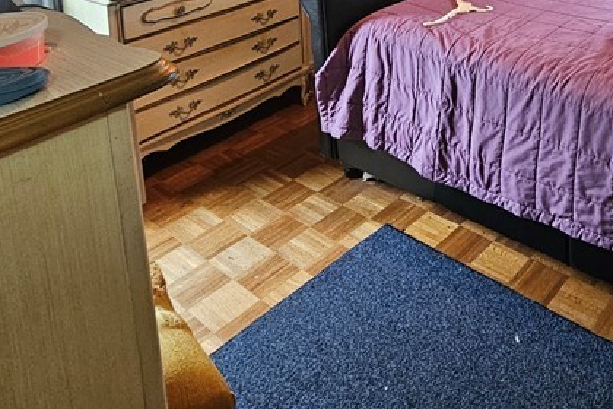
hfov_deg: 52.7
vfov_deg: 31.7
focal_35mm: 33
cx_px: 508
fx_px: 562
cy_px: -108
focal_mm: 2.2
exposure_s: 1/30
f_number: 2.2
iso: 500
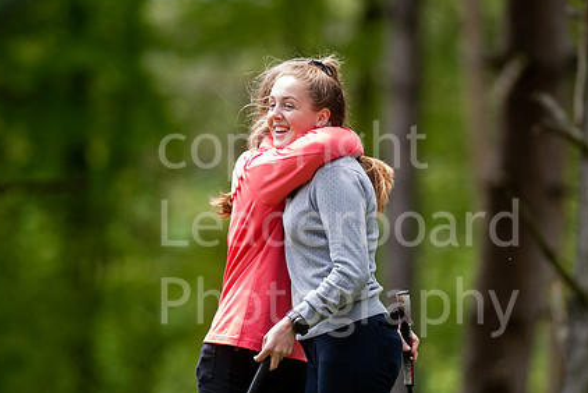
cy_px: 236
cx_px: 341
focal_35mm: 618
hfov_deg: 3.3
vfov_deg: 2.2
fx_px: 10101
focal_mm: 300
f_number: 4
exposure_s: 1/1250
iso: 800
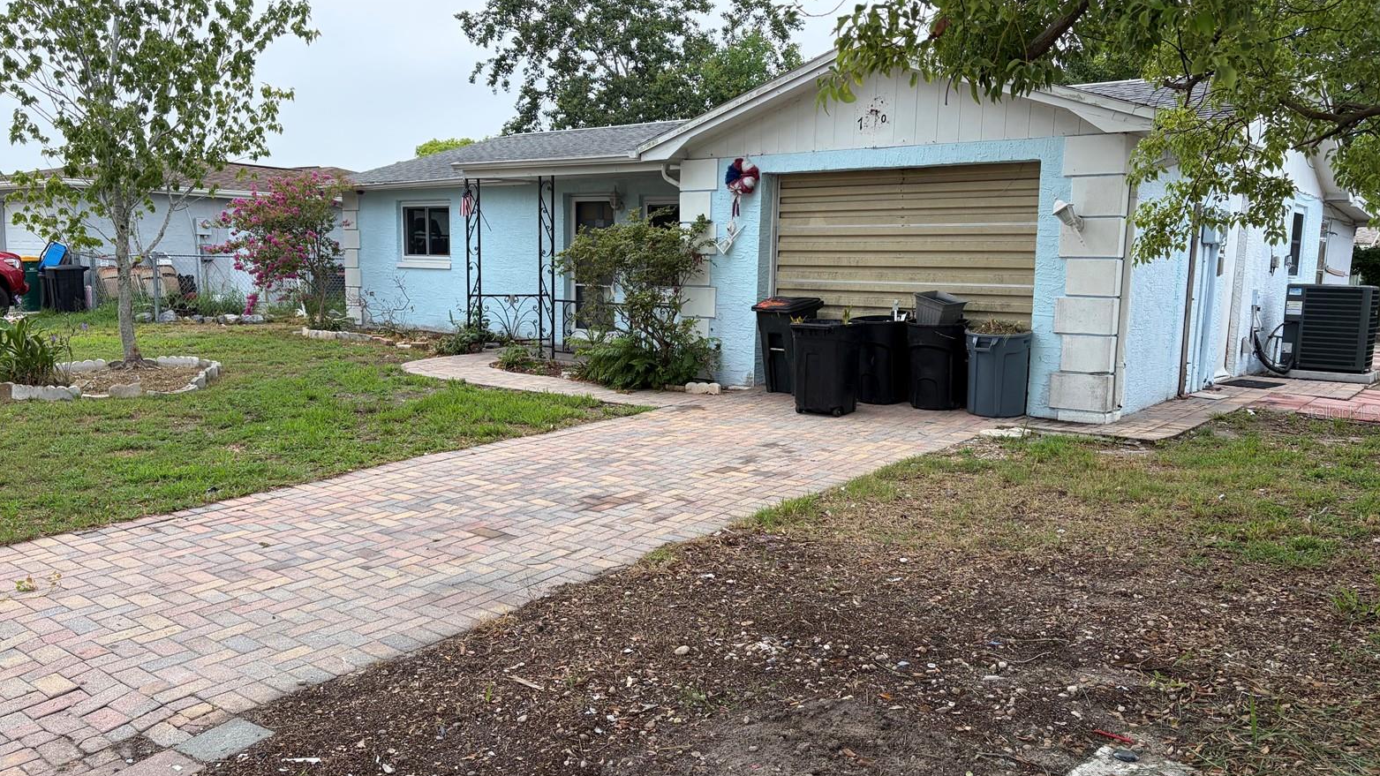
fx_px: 1061
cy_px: 411
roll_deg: -2.1
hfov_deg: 66.1
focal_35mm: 29
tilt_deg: -5.5
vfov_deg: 40.2
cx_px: 677
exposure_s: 1/1626
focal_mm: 5.96
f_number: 1.6
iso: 64
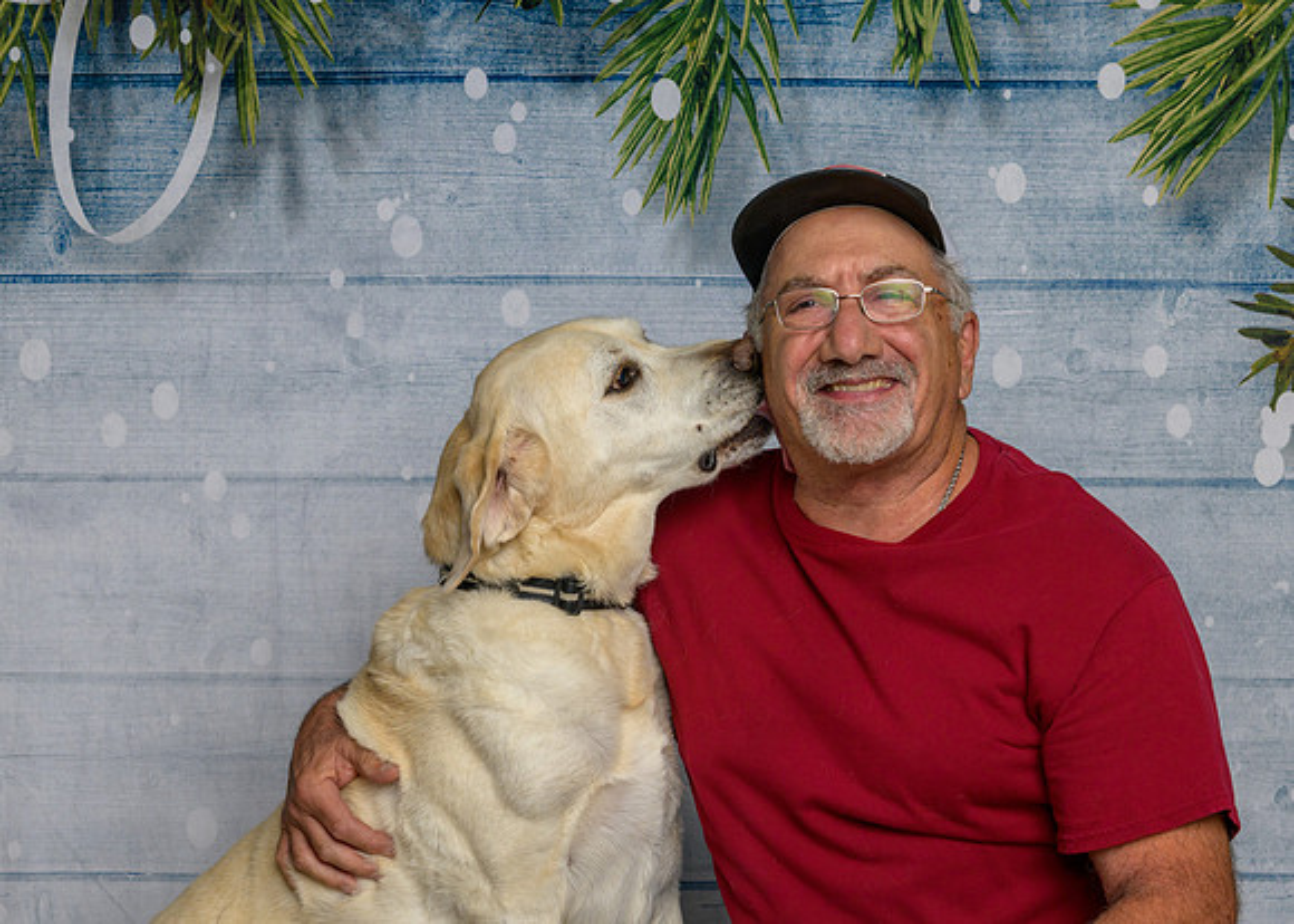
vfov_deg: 18.5
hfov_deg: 25.7
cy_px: 593
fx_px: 2830
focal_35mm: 77
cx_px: 555
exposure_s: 1/125
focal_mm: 56
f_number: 10
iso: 400
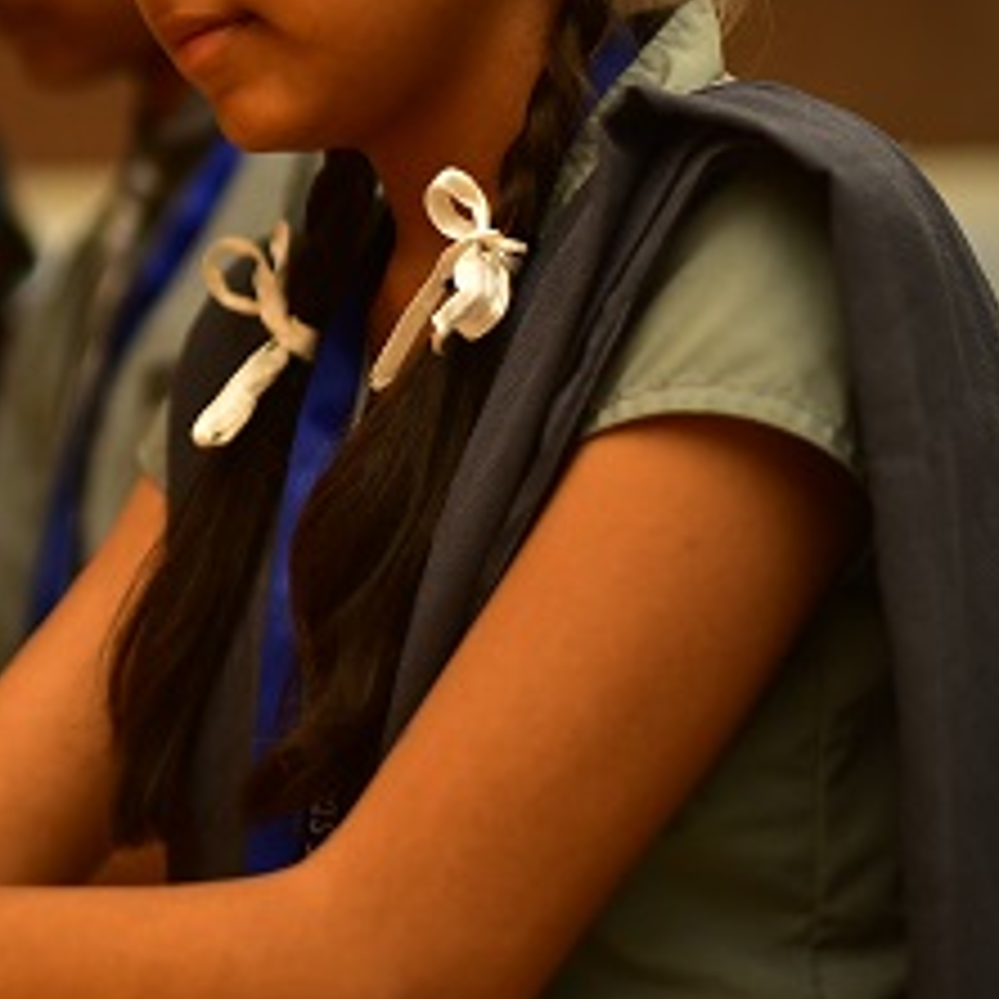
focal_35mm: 115
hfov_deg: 14.6
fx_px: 3755
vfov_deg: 15.1
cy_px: 261
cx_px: -270
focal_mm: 50
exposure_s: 1/320
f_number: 2
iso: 500
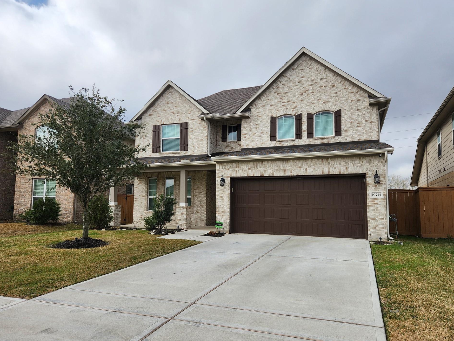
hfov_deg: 69.4
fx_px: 328
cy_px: 182
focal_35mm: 25
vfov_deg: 54.8
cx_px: 219
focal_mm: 5.4
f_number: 1.8
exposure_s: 1/2088
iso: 20
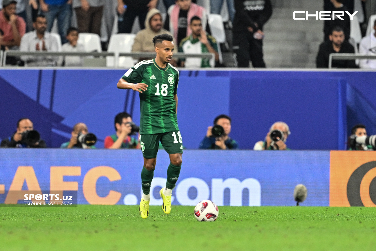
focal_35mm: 400
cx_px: 188
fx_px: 4177
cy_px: 126
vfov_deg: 3.4
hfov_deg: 5.2
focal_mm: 400
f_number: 2.8
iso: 1600
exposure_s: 1/1000
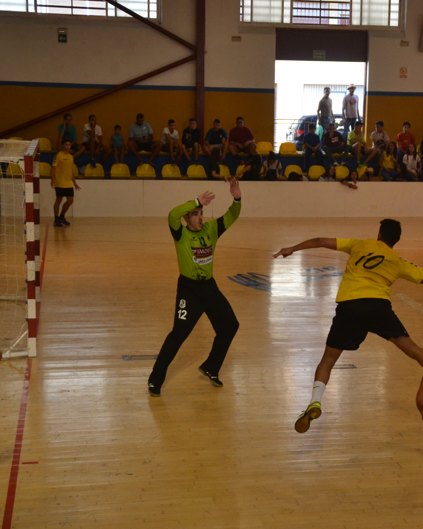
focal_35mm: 75
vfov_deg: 25.5
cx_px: 292
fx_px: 1169
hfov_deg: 20.4
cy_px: 266
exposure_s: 1/1000
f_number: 5
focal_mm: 35
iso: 1600
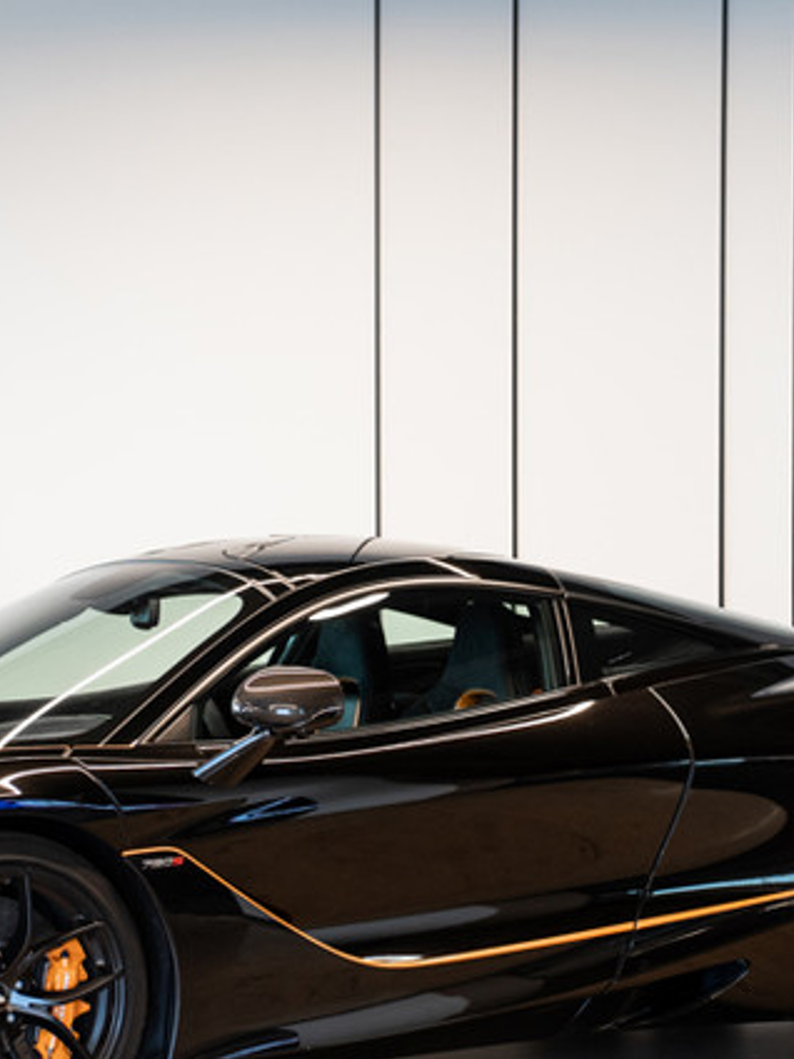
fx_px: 4068
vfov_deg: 14.8
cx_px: 237
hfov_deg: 11.1
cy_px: 643
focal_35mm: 133
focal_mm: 62
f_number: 2.8
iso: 1000
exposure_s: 1/100
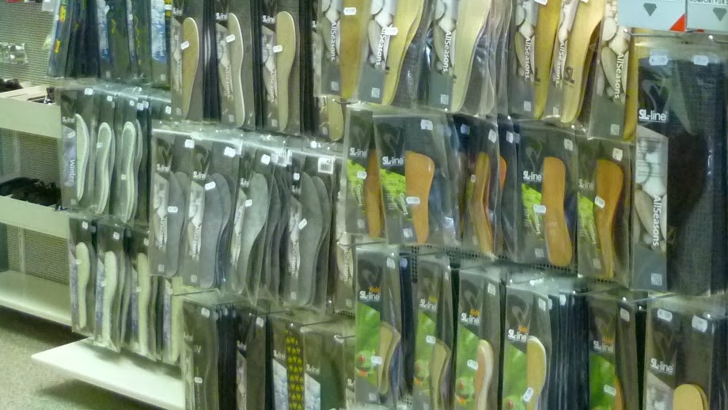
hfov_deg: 26.3
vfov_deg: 14.9
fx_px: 1545
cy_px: 35
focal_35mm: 80
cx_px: 520
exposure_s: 1/30
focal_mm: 5.5
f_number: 2.8
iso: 400
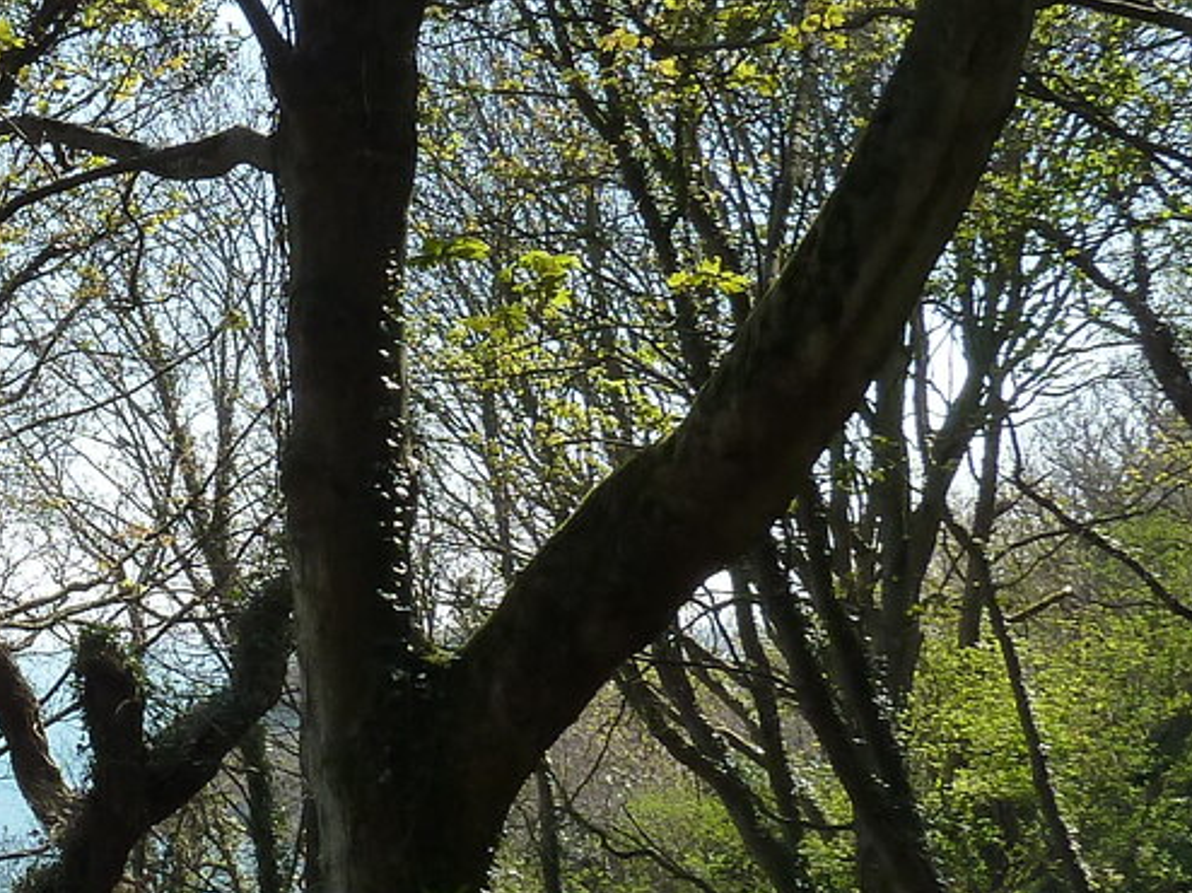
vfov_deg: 18.2
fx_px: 2788
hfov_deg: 22.6
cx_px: -145
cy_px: 398
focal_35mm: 81
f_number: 4
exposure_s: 1/320
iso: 125
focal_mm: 4.1
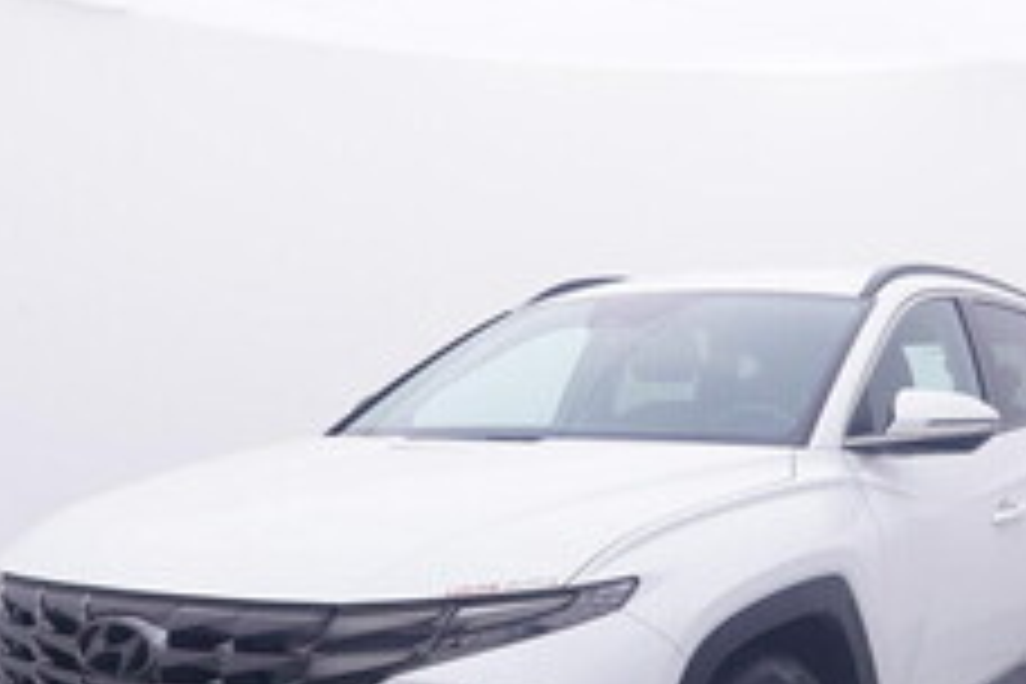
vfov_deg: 24.8
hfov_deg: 36.2
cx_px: 713
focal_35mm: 54
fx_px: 1545
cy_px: 488
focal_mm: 15
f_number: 5
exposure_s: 1/80
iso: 200
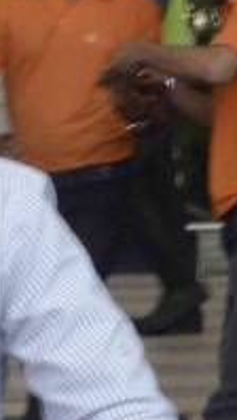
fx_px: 3719
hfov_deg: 3.5
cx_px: 863
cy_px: 346
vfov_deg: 6.5
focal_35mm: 333
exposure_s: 1/200
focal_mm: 28
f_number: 11
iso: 800
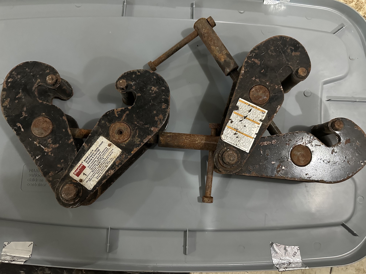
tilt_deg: -81.1
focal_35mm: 24
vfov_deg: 56.8
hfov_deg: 71.6
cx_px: 183
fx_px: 254
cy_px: 137
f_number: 1.78
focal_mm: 6.86
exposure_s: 1/40
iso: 1000
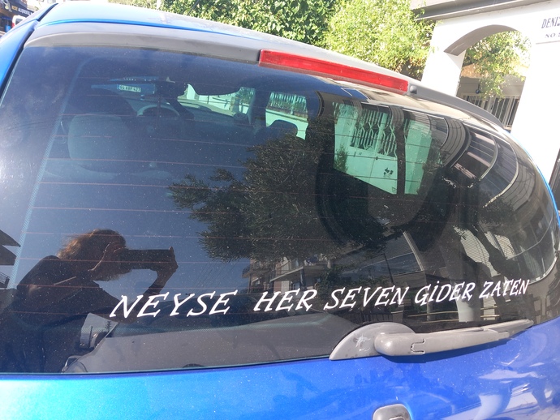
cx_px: 280
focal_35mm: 27
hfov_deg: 65.3
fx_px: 437
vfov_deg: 51.4
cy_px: 210
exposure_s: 1/114
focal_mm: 4
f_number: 1.8
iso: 20
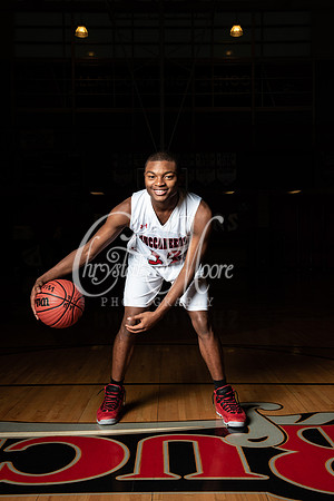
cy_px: 250
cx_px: 167
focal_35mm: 45
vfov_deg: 43.6
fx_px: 626
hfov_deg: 29.9
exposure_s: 1/200
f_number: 14
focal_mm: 45
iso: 320
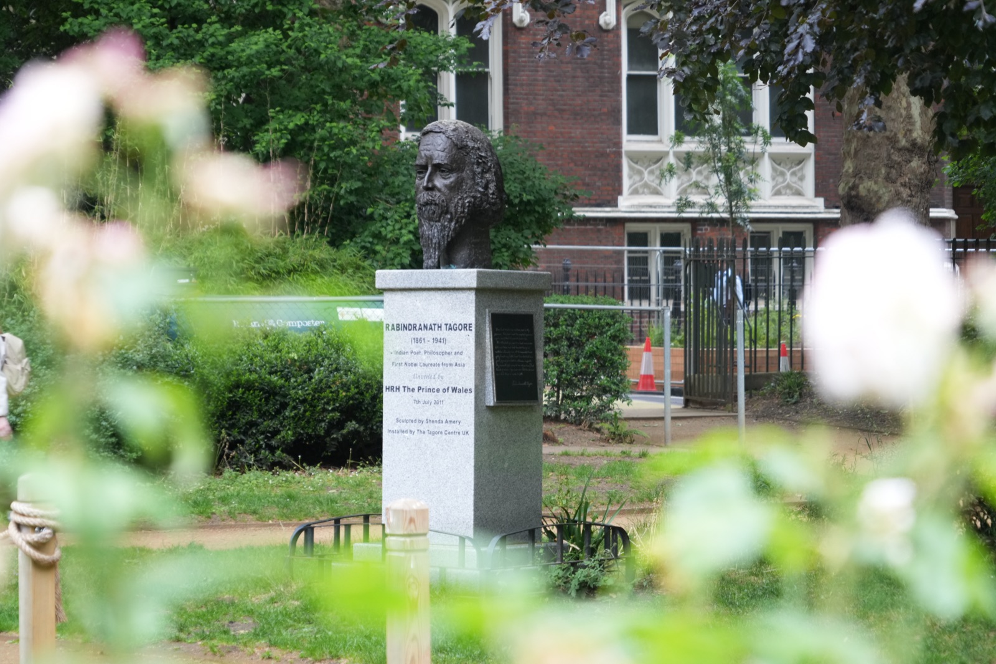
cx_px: 498
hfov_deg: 17.1
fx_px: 3319
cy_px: 332
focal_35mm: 120
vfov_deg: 11.4
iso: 1250
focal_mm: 120
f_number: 6.3
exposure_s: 1/125
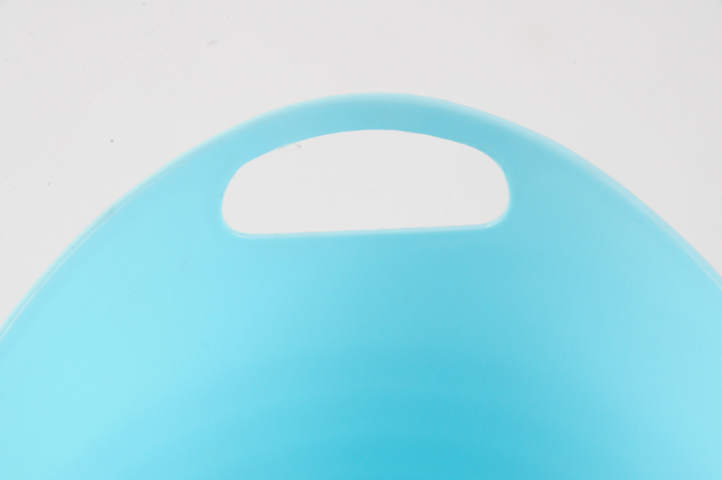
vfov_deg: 7.3
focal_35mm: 188
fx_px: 3756
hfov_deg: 11.0
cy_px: 240
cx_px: 361
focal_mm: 125
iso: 1600
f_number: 32
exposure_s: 1/60
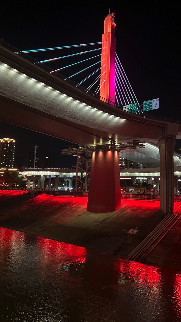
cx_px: 90
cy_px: 157
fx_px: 247
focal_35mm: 29
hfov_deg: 40.2
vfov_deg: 66.1
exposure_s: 1/33
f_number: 1.5
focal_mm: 5.7
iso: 500
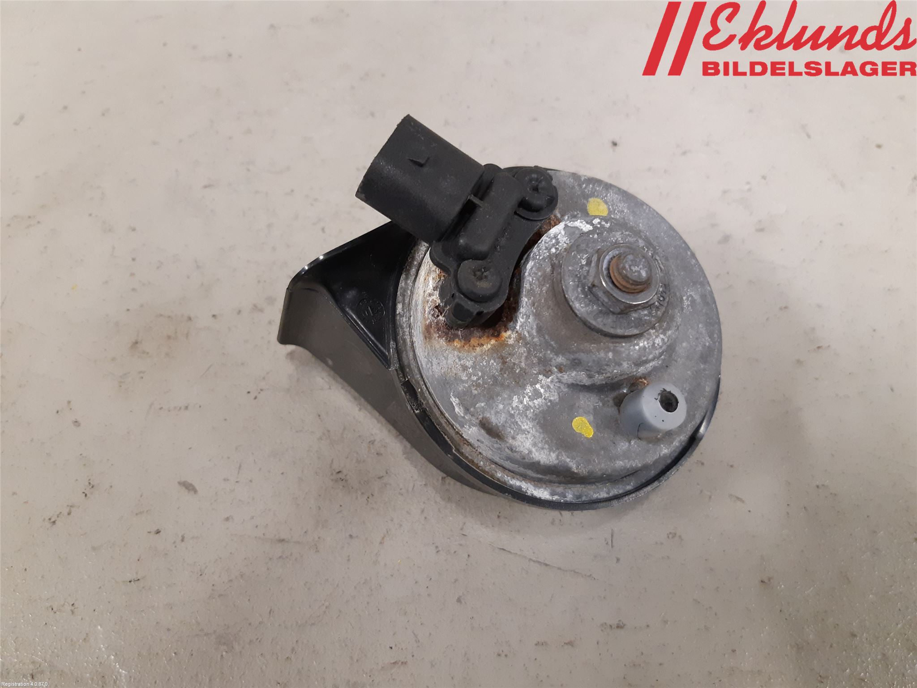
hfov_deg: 67.3
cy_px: 344
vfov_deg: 53.1
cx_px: 458
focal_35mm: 26
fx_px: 689
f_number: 1.7
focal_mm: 3.93
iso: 250
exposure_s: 1/50
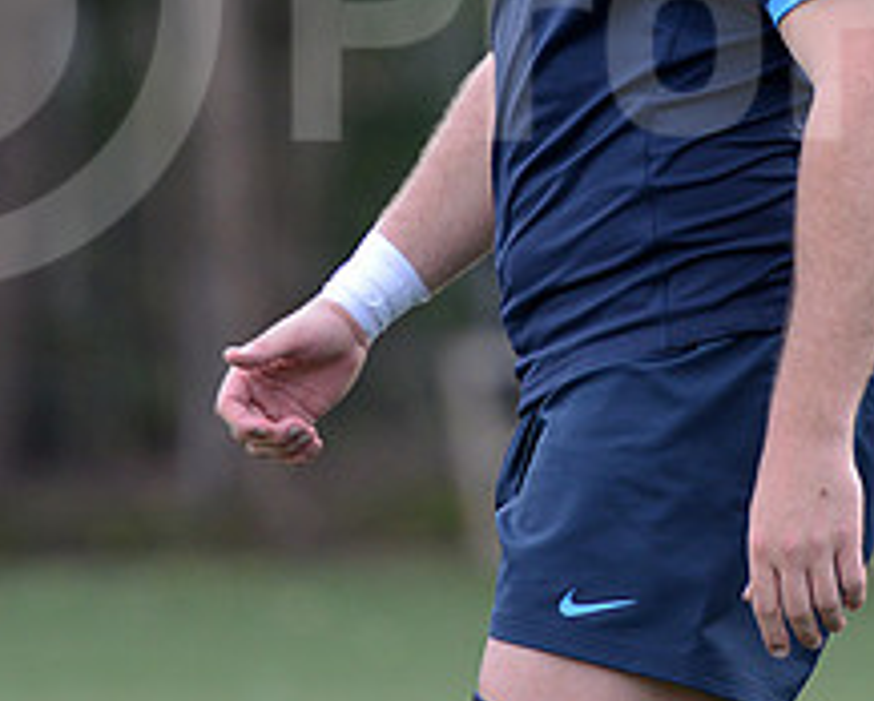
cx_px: 616
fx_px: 17528
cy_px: 2
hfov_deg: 2.9
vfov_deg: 2.3
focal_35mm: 677
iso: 1000
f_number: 4
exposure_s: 1/500
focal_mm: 270
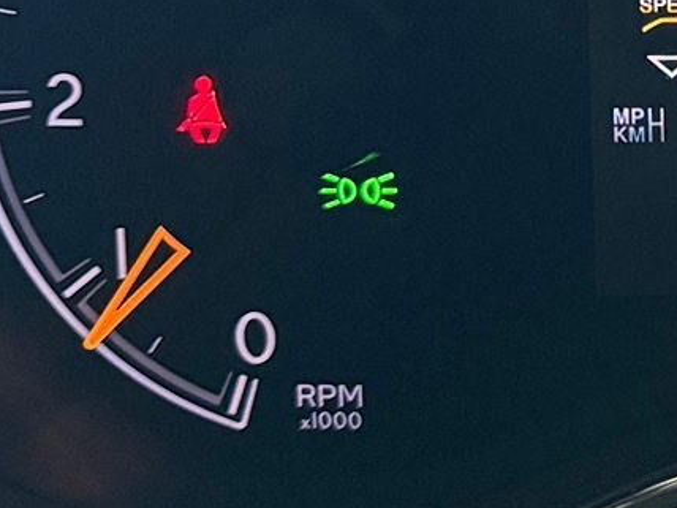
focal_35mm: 113
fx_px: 2210
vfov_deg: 12.8
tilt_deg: -21.1
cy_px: -78
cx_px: 1188
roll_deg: -0.7
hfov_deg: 15.2
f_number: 1.78
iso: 640
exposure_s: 1/50
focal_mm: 6.76
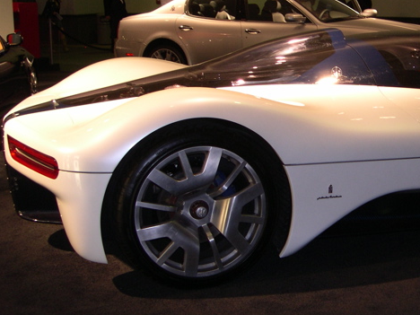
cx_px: 343
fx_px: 789
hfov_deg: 29.1
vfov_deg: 22.5
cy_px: 124
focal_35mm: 65
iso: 100
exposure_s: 1/30
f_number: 2.8
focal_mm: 8
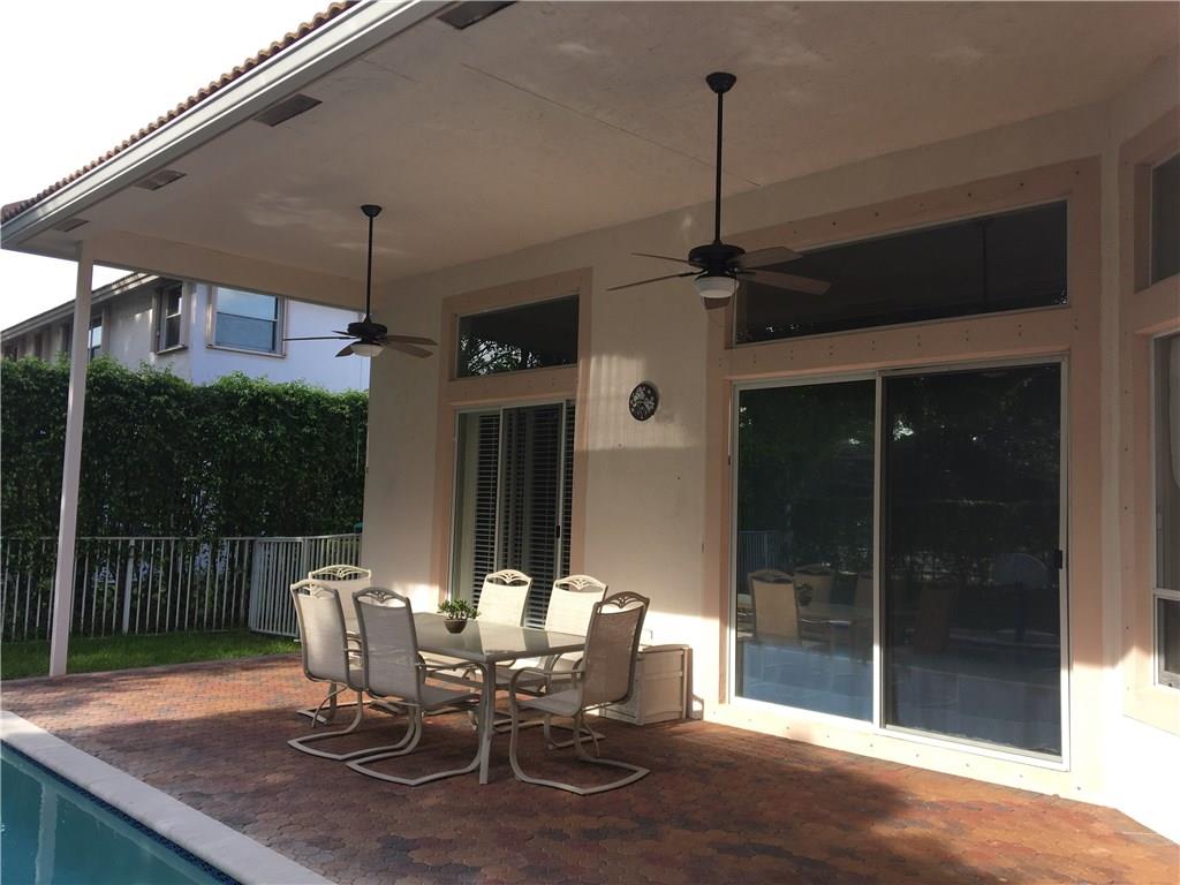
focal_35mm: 29
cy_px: 442
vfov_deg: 48.2
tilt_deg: +4.6
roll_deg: -1.1
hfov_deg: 61.7
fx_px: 989
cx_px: 590
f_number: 2.2
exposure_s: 1/377
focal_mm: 4.15
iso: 25
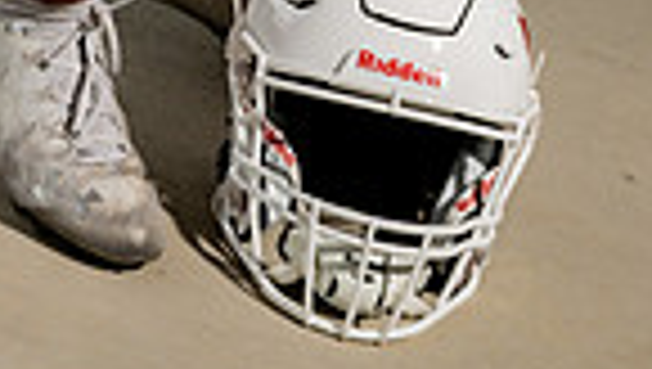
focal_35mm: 130
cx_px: 301
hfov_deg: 16.5
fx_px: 2250
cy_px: -576
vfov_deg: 8.4
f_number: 6.3
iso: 100
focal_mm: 40
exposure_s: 1/250
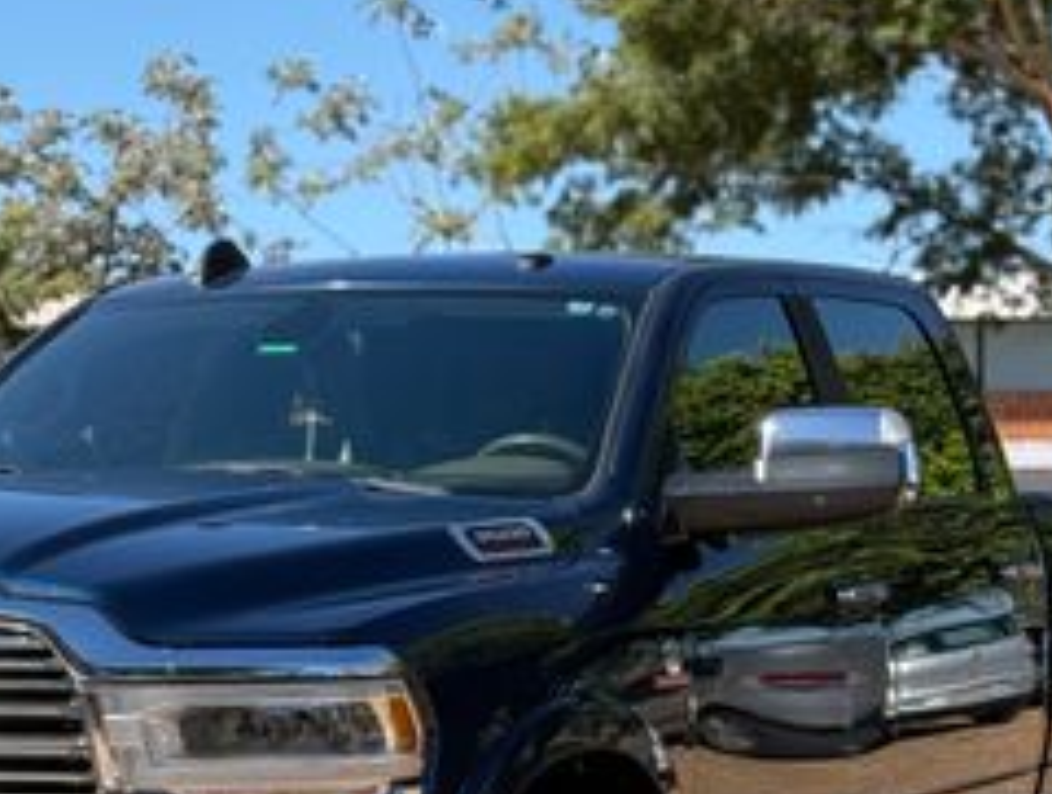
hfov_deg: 20.8
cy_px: 711
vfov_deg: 15.6
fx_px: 2862
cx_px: 386
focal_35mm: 94
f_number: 1.78
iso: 100
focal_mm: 6.76
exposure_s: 1/1242
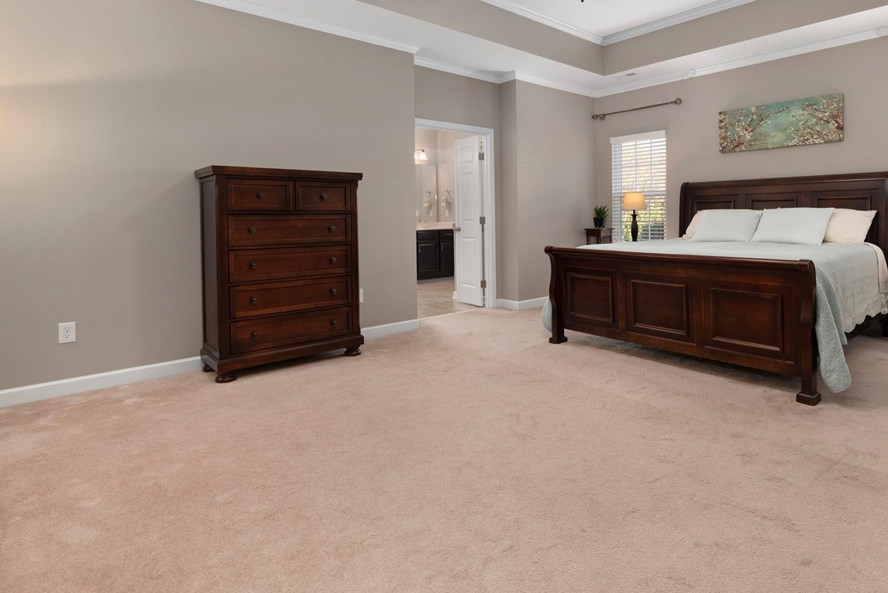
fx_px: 494
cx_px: 531
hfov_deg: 83.0
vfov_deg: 61.2
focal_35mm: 20
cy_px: 226
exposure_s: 1/4
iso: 320
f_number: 6.3
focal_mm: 14
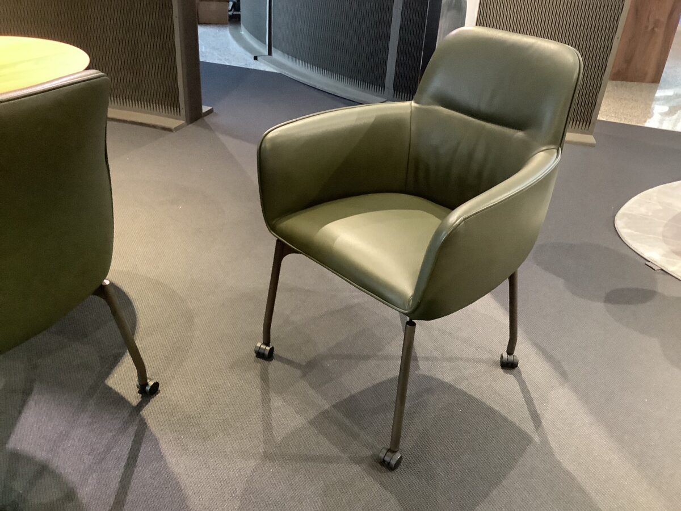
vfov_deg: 45.4
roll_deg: -2.8
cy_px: 256
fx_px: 610
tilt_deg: -32.0
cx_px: 340
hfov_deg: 58.4
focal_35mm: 31
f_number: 2.4
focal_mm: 3.3
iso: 500
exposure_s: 1/25
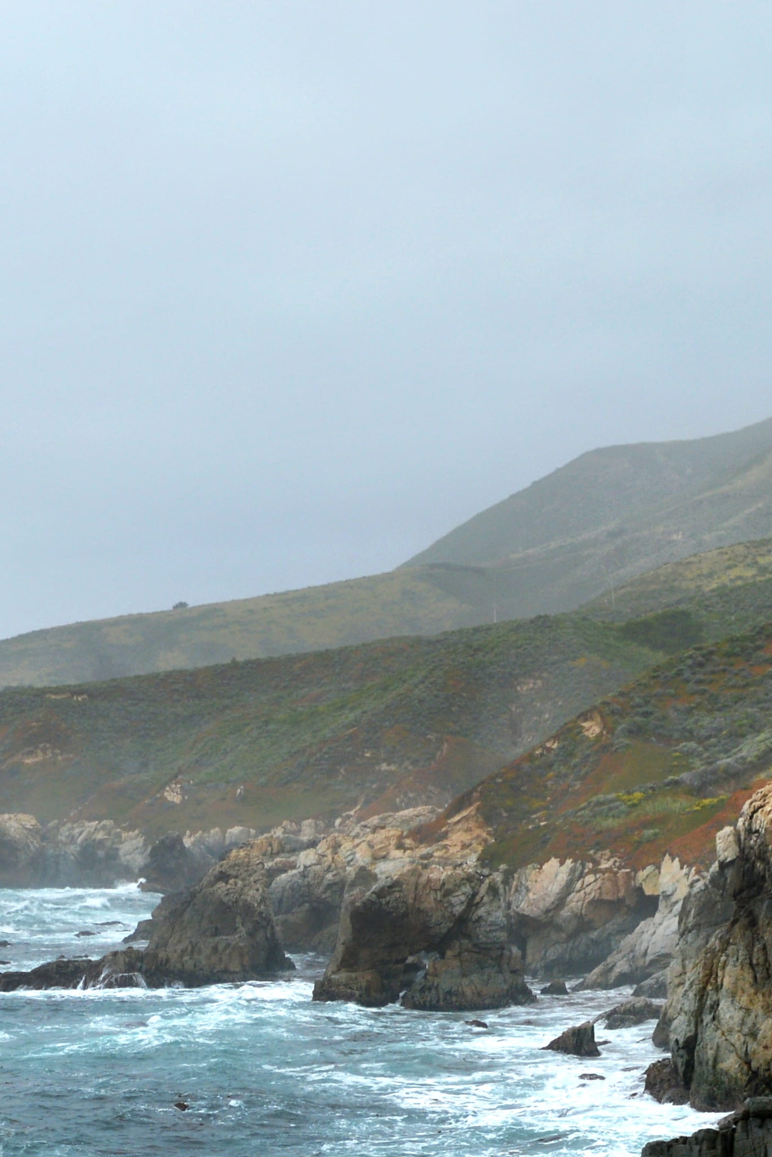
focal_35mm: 88
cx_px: 153
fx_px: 2830
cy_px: 1116
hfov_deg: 15.4
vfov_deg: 22.4
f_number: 8
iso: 100
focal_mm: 20
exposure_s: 1/250
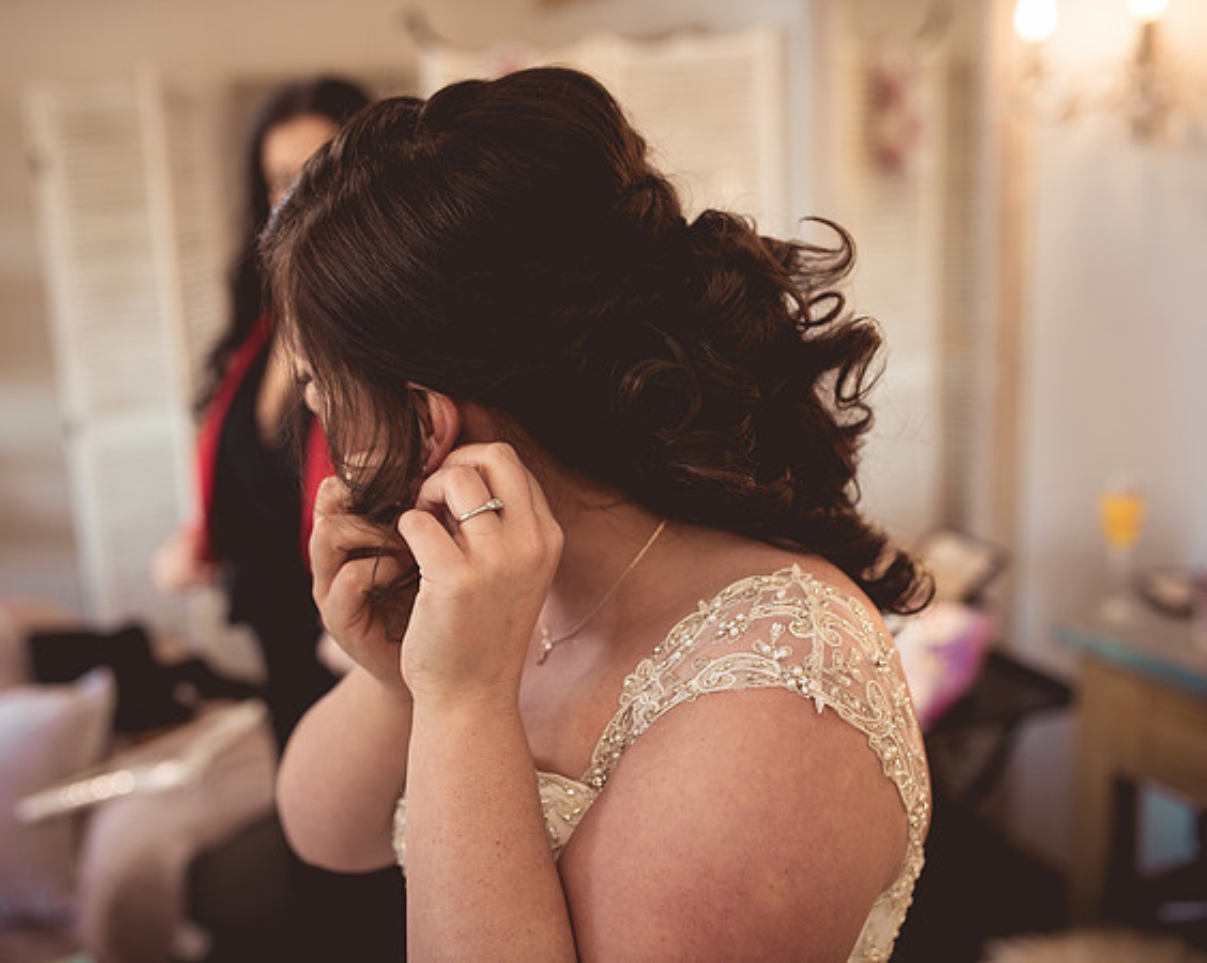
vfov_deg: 37.8
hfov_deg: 46.2
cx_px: 483
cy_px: 482
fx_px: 1406
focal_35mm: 39
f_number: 2.5
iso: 250
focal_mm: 35
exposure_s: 1/100
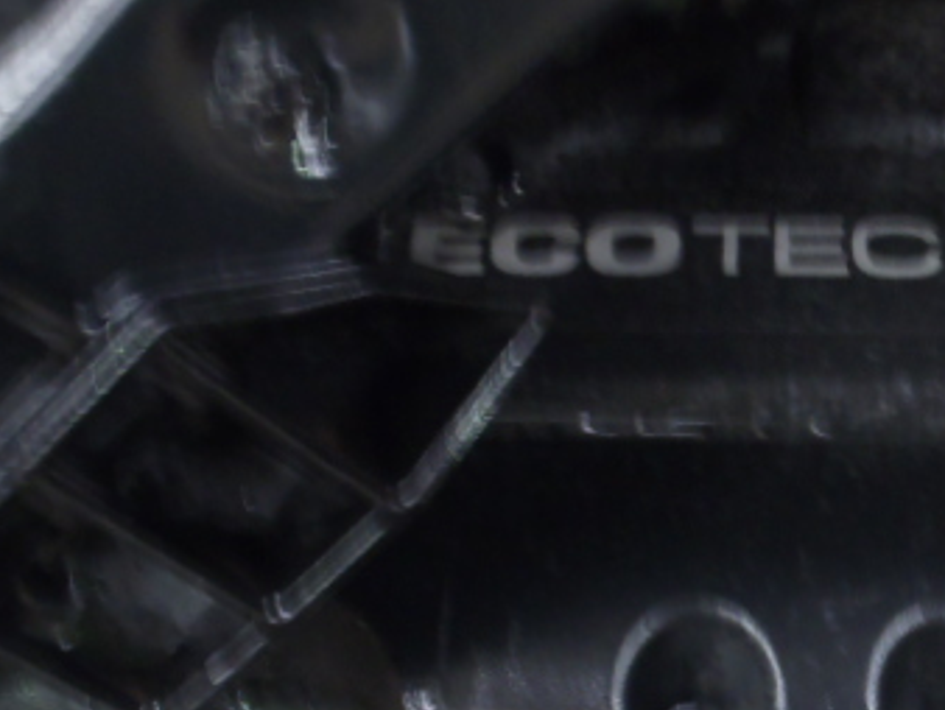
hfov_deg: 35.1
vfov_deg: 27.3
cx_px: 746
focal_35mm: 53
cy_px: 489
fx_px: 1448
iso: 250
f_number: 3.5
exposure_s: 1/4
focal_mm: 5
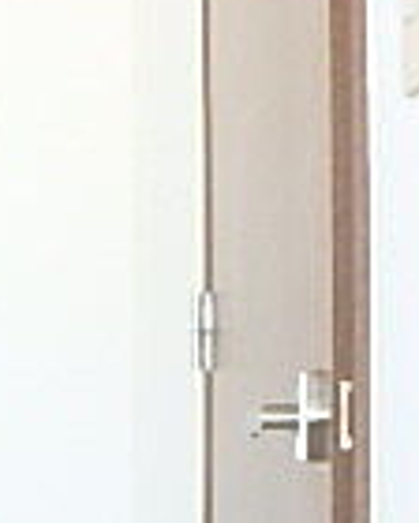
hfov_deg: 11.8
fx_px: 1457
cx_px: -711
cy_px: 482
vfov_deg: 19.9
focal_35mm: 94
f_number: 3.5
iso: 200
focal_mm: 3.7
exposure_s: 1/50
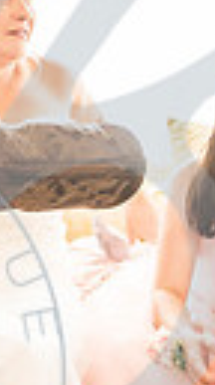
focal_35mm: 88
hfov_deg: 13.1
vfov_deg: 24.2
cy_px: 146
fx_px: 897
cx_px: -78
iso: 1000
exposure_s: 1/125
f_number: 2.8
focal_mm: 24
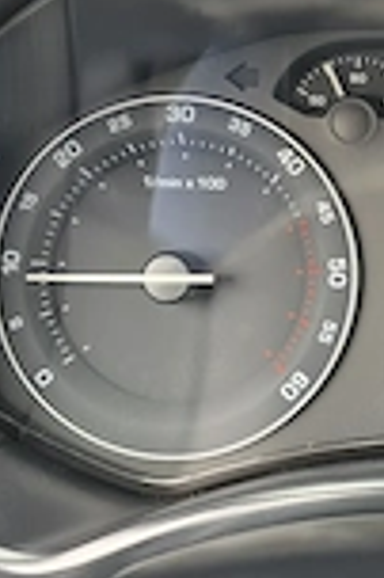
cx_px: 506
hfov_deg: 19.7
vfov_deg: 31.7
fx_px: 1010
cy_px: 198
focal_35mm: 63
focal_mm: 6.3
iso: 32
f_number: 1.7
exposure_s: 1/180
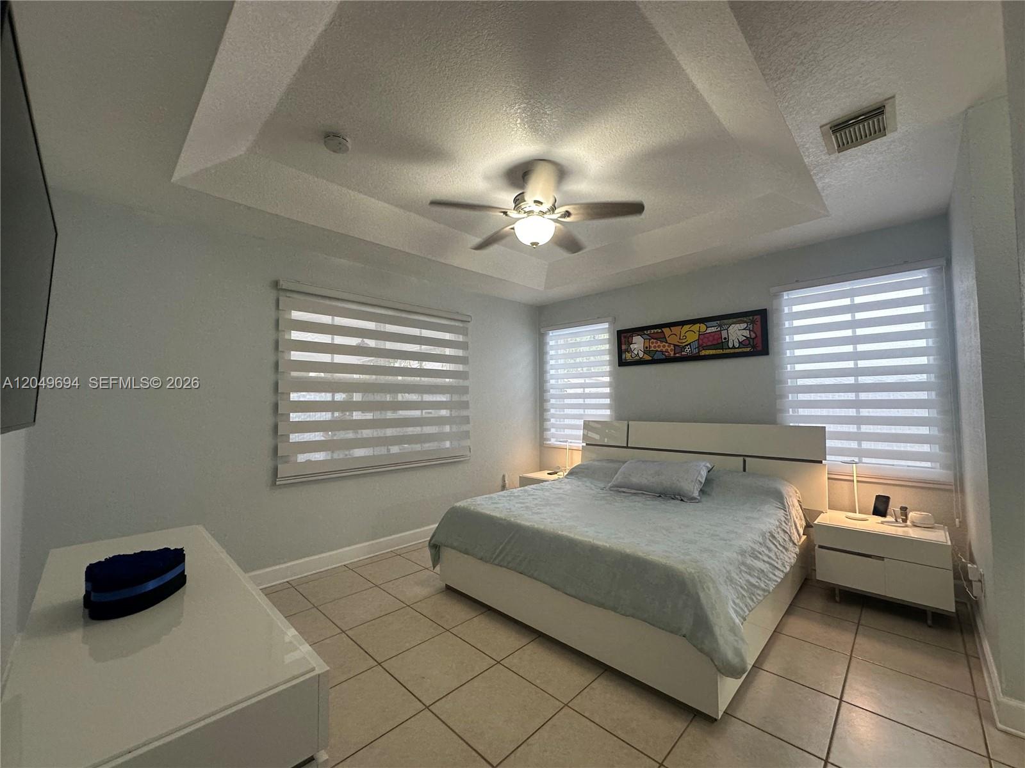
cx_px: 512
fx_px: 415
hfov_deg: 102.1
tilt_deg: +3.1
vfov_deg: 85.7
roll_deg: +0.4
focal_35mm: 14
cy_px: 384
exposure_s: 1/120
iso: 160
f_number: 2.2
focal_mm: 2.22
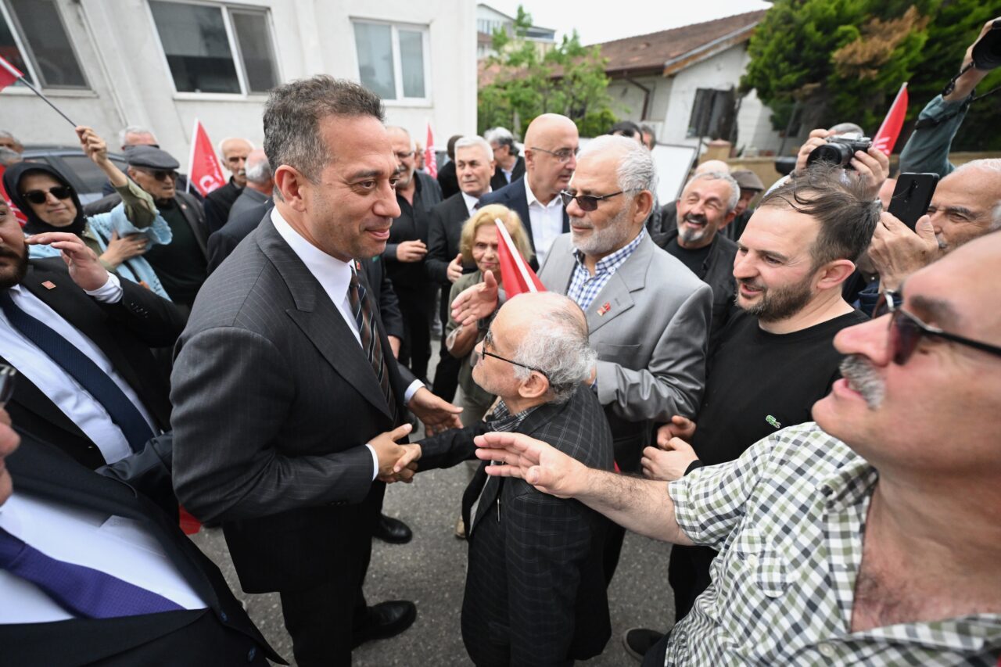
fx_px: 389
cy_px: 334
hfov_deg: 104.3
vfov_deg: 81.2
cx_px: 500
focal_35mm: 14
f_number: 2.8
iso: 5000
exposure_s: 1/26000
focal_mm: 14
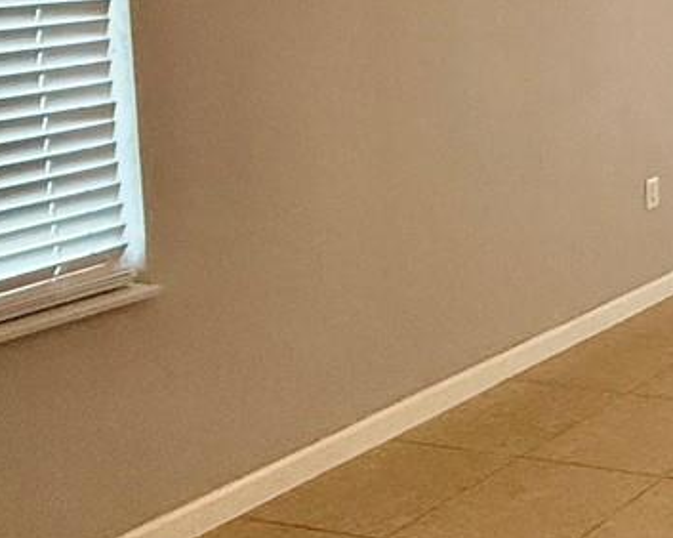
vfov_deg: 23.7
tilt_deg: -5.9
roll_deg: -1.6
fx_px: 1234
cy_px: 27
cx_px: 1180
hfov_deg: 21.4
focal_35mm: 62
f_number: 2.2
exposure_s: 1/120
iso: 160
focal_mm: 2.22
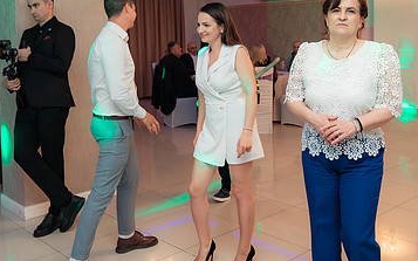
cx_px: 219
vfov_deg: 28.8
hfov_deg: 45.3
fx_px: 501
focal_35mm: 44
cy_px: 72
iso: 1600
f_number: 2.8
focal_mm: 19
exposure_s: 1/200
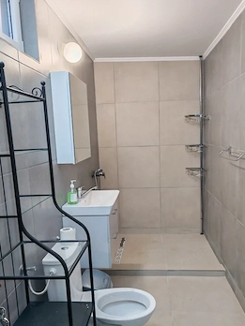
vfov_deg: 58.2
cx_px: 123
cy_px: 181
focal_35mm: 31
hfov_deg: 45.4
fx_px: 293
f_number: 1.95
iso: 125
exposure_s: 1/50
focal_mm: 5.52
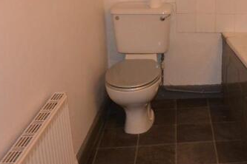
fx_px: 391
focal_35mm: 57
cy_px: 29
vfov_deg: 23.4
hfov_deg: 33.2
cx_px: 223
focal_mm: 11
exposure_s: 1/25
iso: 800
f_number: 3.5
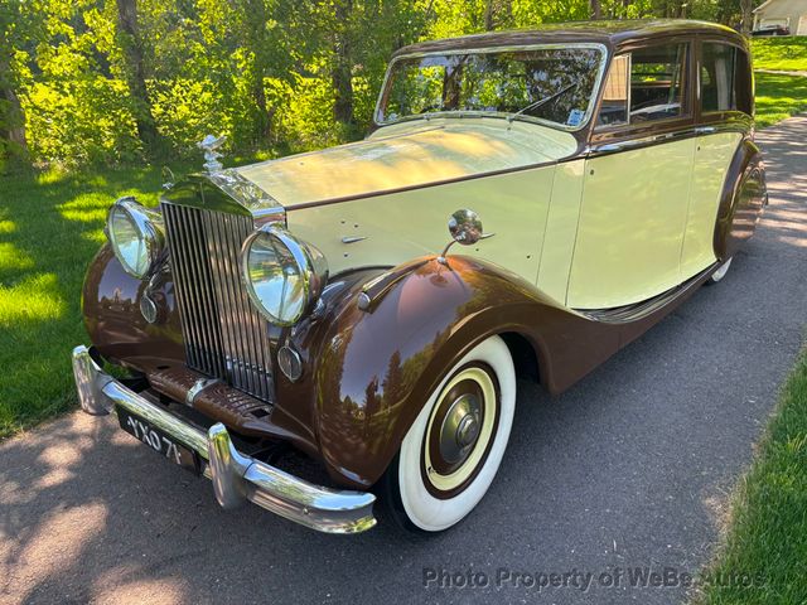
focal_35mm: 26
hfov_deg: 67.3
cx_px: 404
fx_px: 606
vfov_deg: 53.1
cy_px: 302
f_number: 1.6
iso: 50
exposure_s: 1/400
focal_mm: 5.96
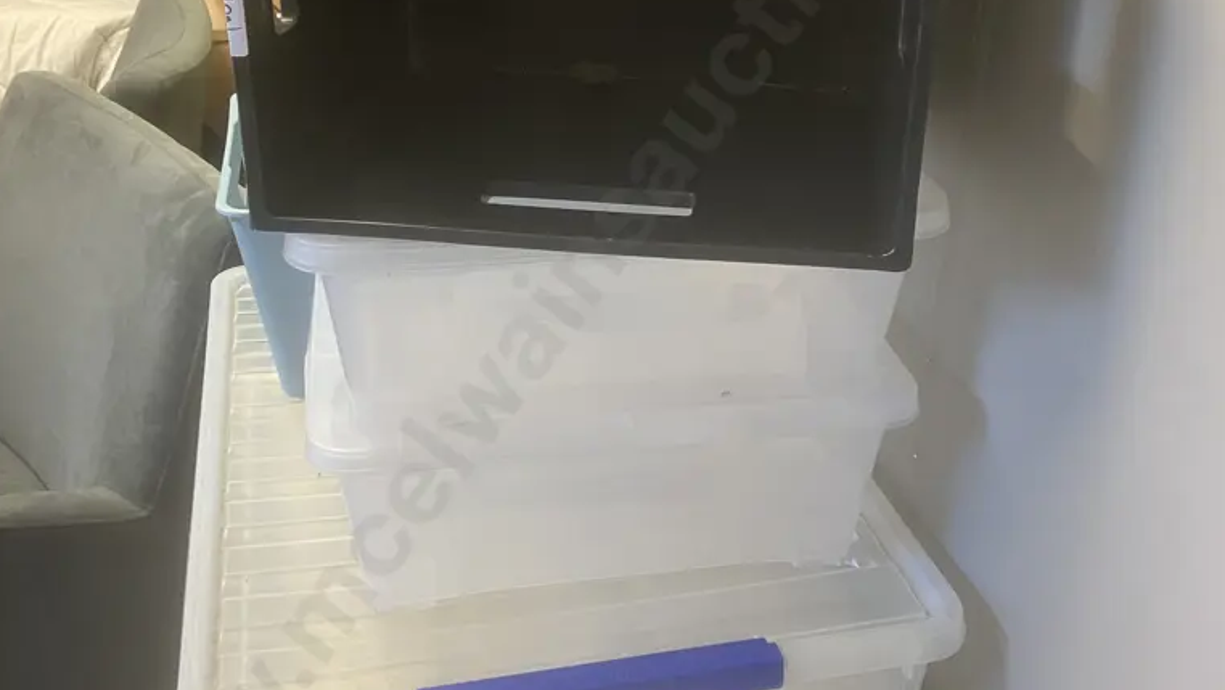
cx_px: 611
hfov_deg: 49.4
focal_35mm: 41
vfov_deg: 28.9
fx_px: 1332
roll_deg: -1.8
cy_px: 235
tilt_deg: -23.5
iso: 125
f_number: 1.8
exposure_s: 1/50
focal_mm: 3.99
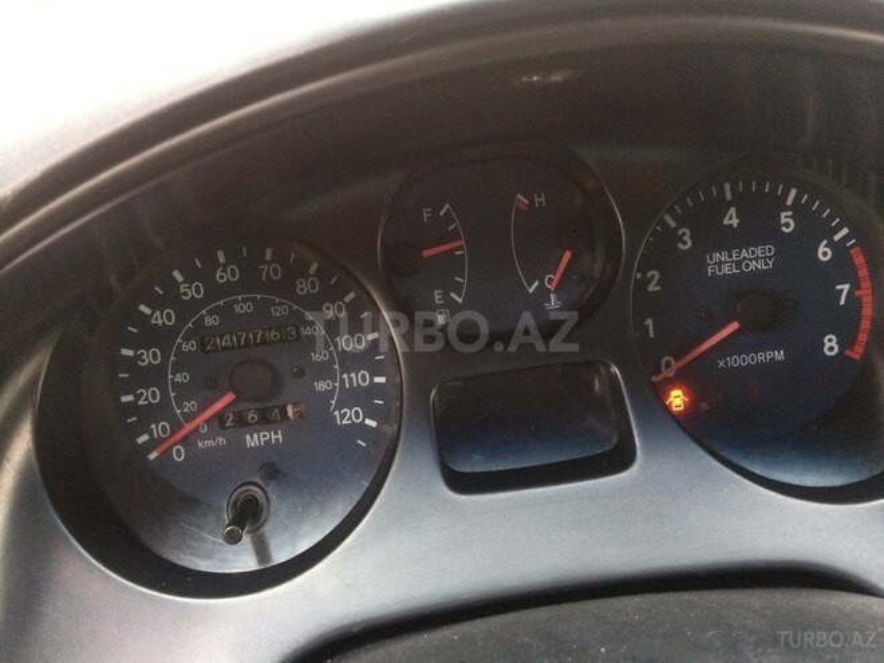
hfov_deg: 61.7
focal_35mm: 29
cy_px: 332
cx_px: 442
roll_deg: +5.1
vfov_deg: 48.2
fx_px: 741
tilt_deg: -28.0
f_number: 2.2
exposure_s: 1/33
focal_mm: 4.15
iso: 250
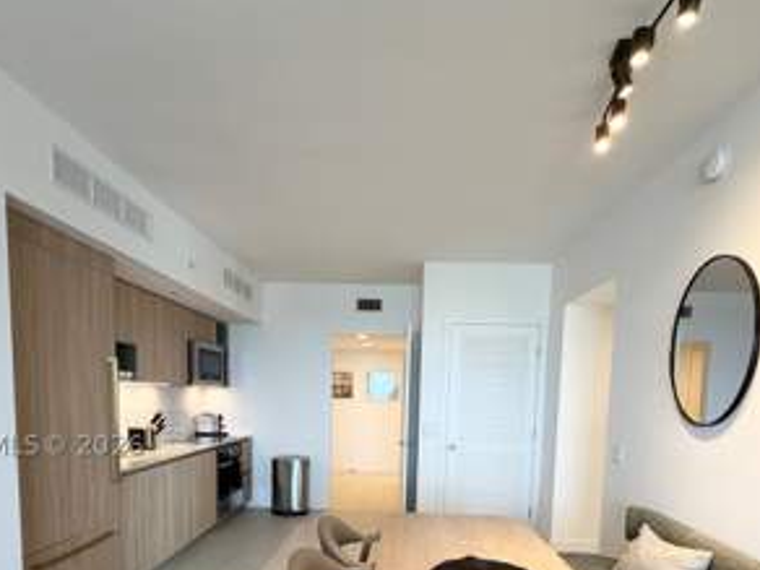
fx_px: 505
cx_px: 383
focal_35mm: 23
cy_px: 445
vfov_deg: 55.3
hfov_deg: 73.9
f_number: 2.2
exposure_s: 1/120
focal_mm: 2.22
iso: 200
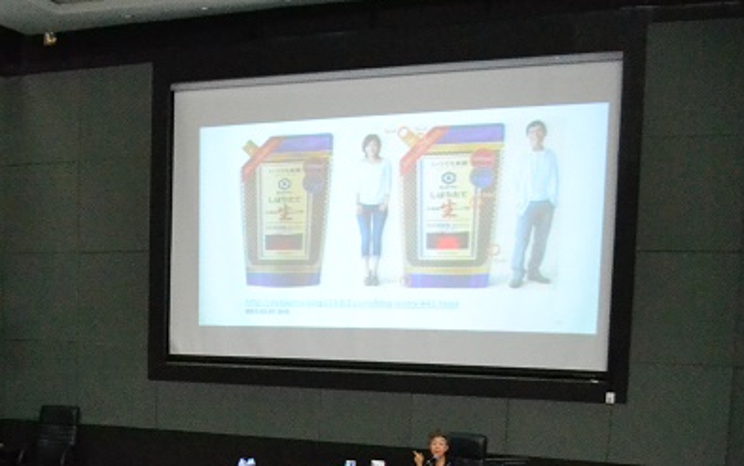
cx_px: 13
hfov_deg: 33.4
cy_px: 437
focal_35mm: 56
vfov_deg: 22.5
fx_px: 1136
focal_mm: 18
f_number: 3.5
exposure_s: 1/50
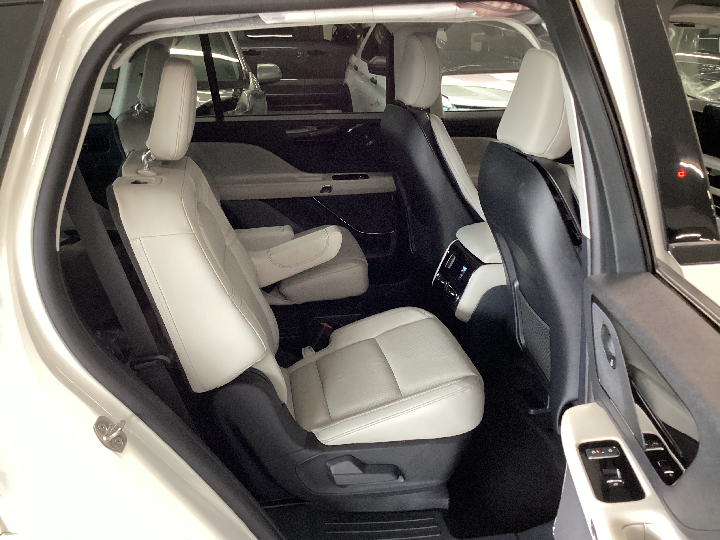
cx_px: 360
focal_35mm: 31
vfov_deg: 45.4
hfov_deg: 58.4
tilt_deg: -21.6
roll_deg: +0.4
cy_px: 270
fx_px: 645
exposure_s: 1/40
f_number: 2.4
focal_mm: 3.3
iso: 320
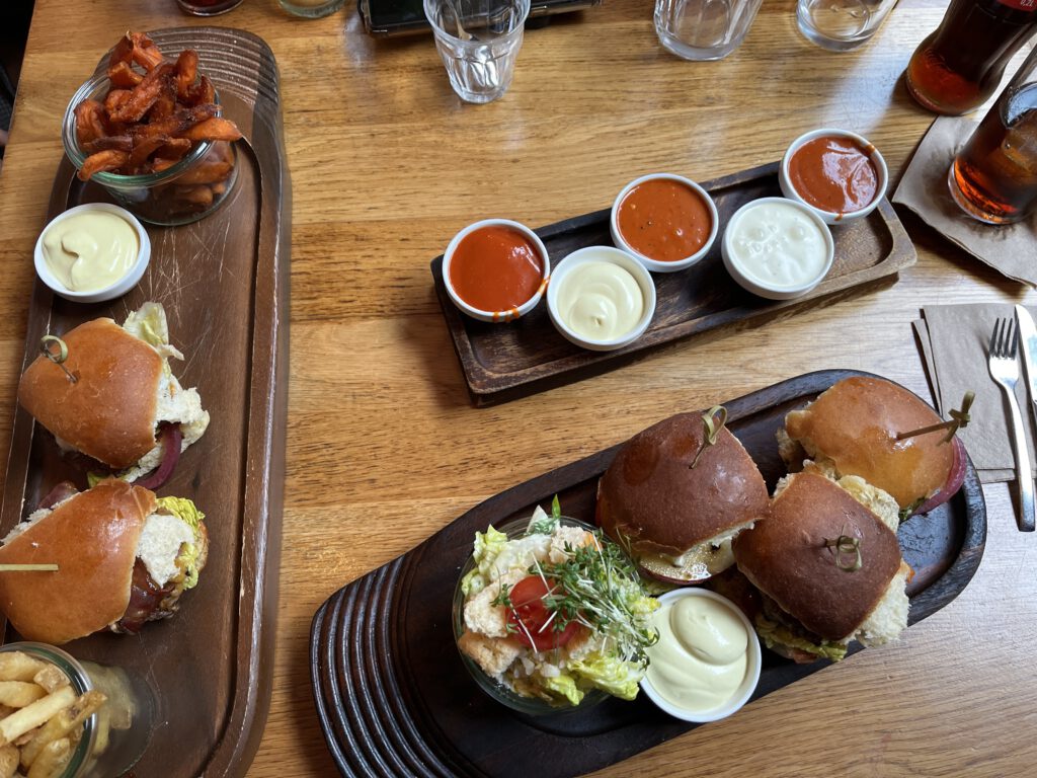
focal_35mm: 26
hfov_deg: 67.3
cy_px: 389
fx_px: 779
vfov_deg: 53.1
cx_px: 518
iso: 100
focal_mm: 5.1
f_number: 1.6
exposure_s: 1/100
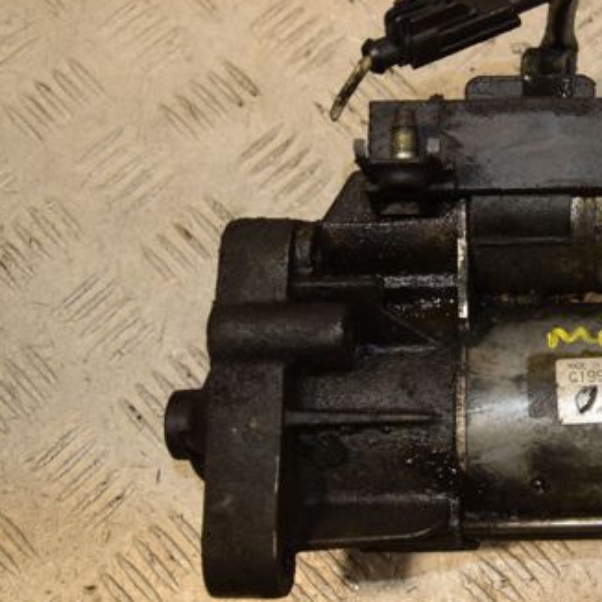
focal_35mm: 60
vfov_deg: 28.6
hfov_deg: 27.4
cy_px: 312
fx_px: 1181
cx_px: 567
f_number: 6.3
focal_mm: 24
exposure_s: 1/200
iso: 800
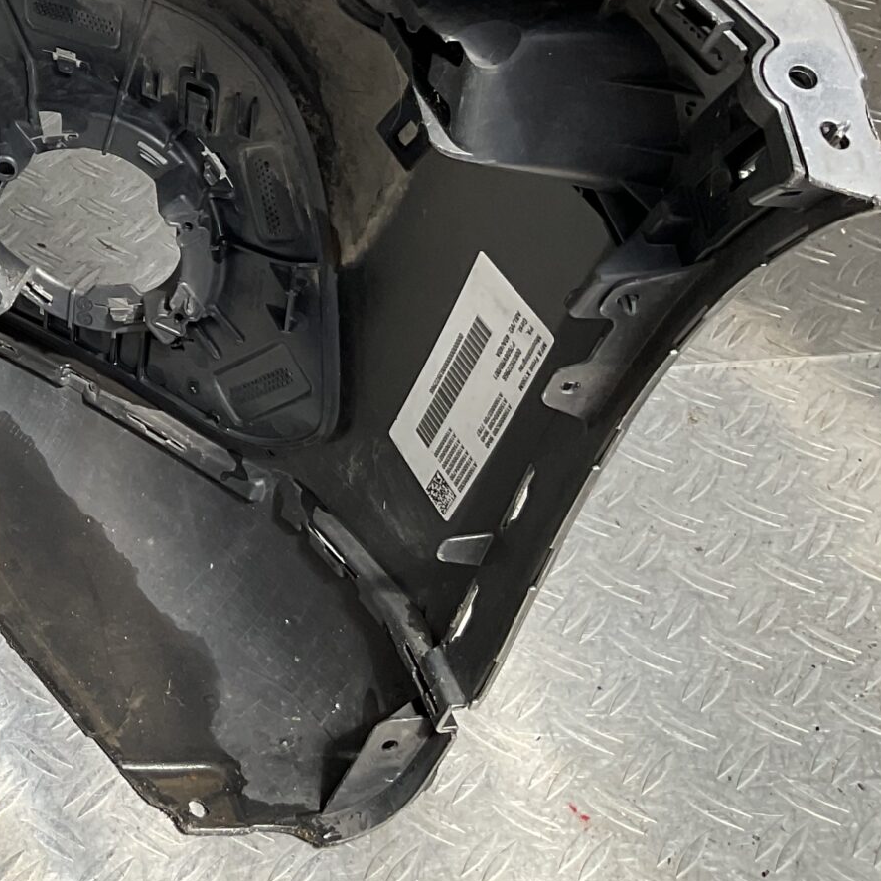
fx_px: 2131
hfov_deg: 21.1
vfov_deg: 22.7
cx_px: -281
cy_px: 61
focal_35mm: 74
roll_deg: +5.9
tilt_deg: -33.5
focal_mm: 3
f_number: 1.8
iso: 16
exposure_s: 1/574
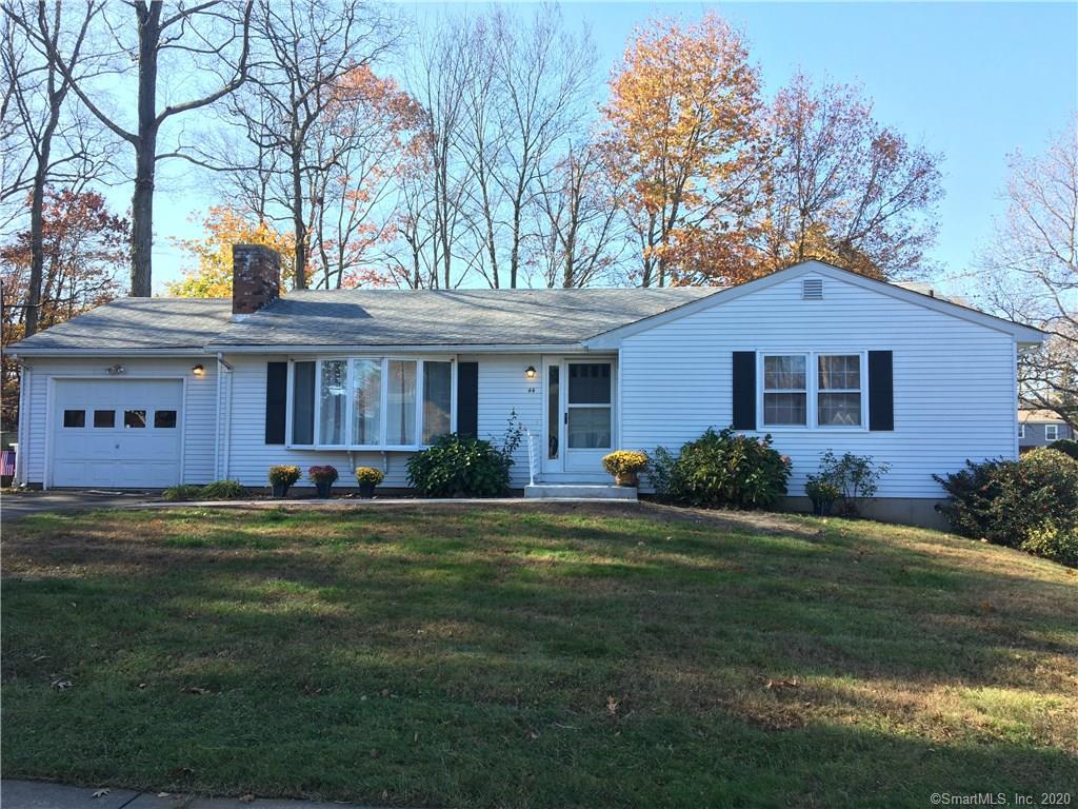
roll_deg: +0.7
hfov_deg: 61.7
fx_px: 903
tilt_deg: +2.7
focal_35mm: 29
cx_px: 539
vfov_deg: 48.2
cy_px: 404
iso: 25
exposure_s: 1/267
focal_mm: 4.15
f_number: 2.2
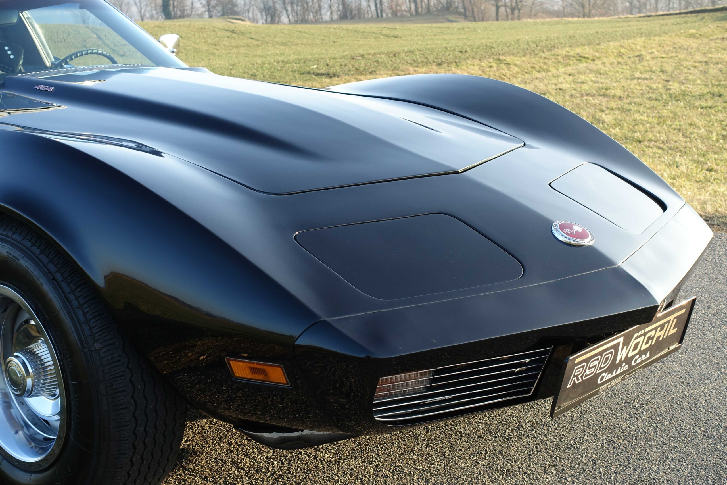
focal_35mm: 61
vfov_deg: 22.3
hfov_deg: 32.9
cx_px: 364
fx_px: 1232
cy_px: 242
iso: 125
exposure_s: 1/125
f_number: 4
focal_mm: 22.38
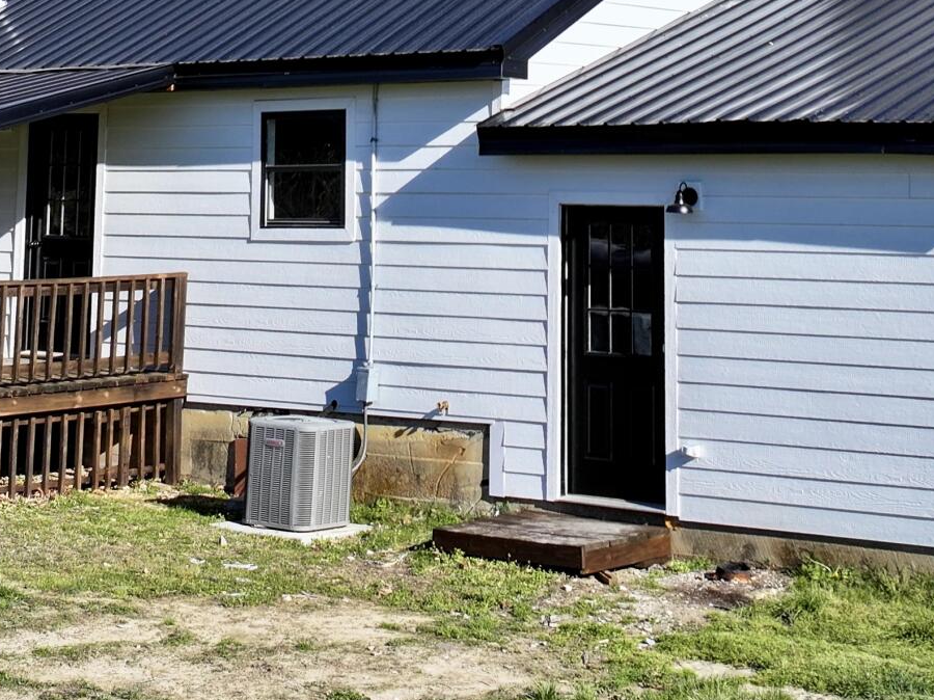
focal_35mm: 80
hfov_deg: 24.4
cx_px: 478
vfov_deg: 17.3
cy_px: -221
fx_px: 2157
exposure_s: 1/2500
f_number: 2.8
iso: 170
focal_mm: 12.29
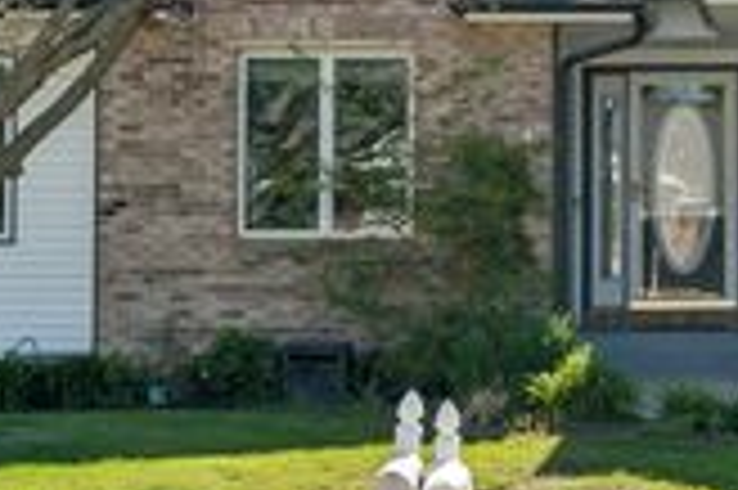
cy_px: 11
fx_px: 2867
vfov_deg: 9.7
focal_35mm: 140
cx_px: 693
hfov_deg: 14.5
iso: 400
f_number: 9
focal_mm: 31
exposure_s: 1/640
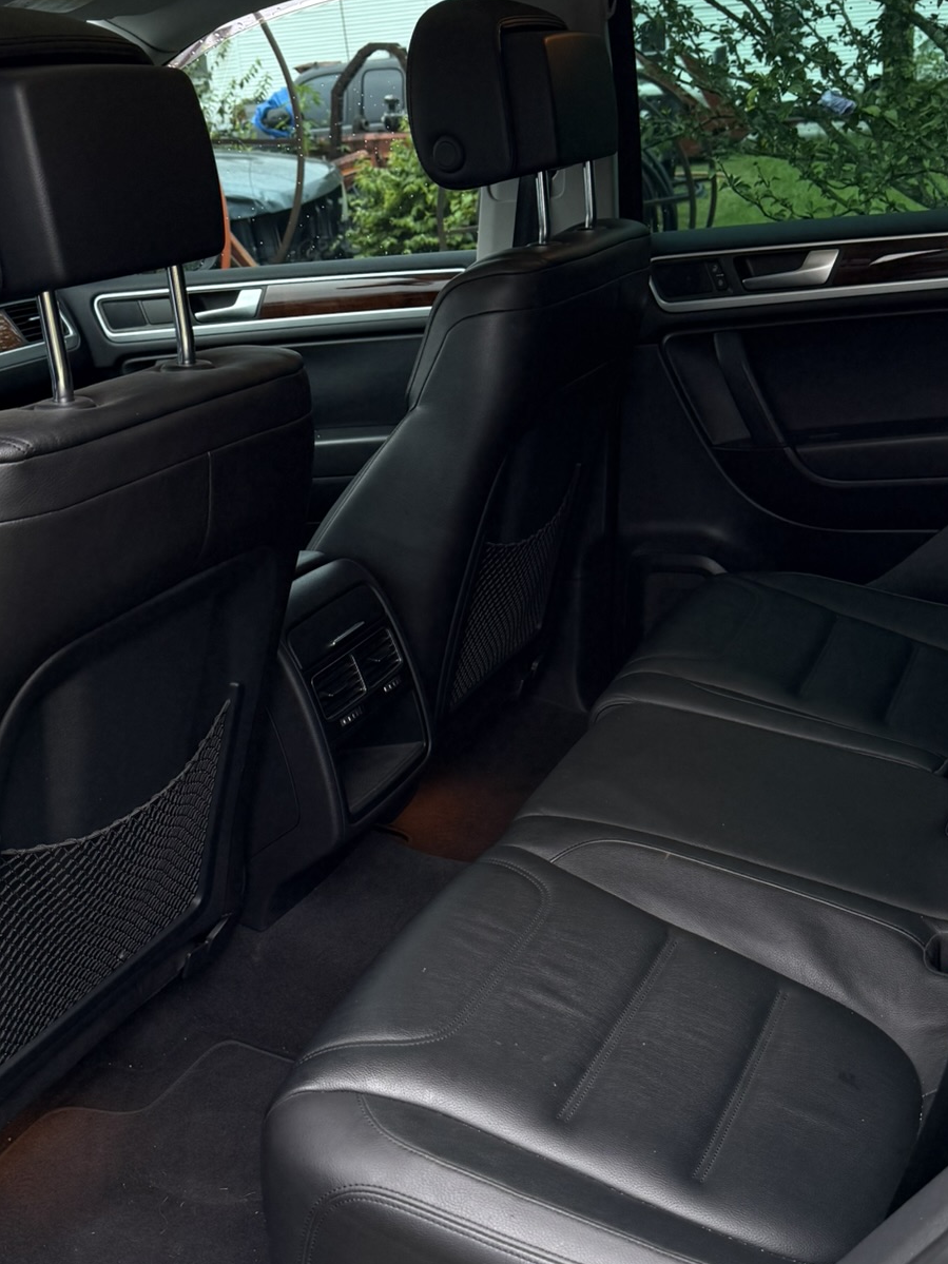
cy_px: 688
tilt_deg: -23.0
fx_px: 1497
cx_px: 471
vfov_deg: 45.7
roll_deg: +3.8
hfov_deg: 35.1
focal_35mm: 41
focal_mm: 6.76
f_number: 1.78
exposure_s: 1/185
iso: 125
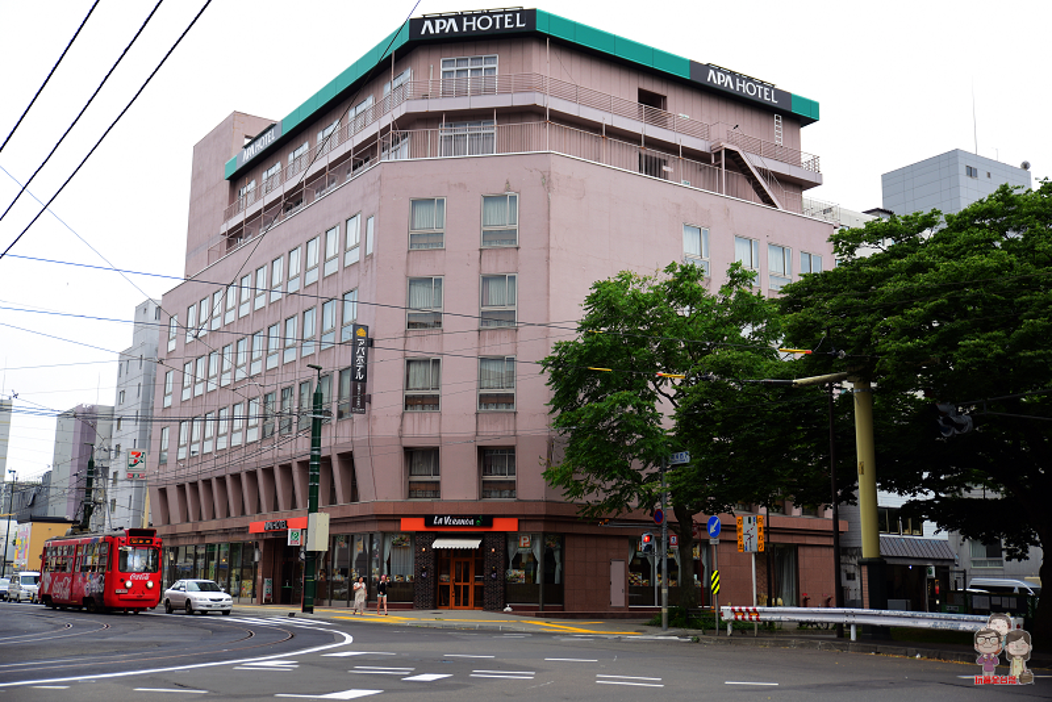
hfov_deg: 48.4
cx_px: 526
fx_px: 1169
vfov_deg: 33.4
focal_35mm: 40
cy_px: 351
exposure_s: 1/200
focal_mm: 40
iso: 100
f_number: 2.8
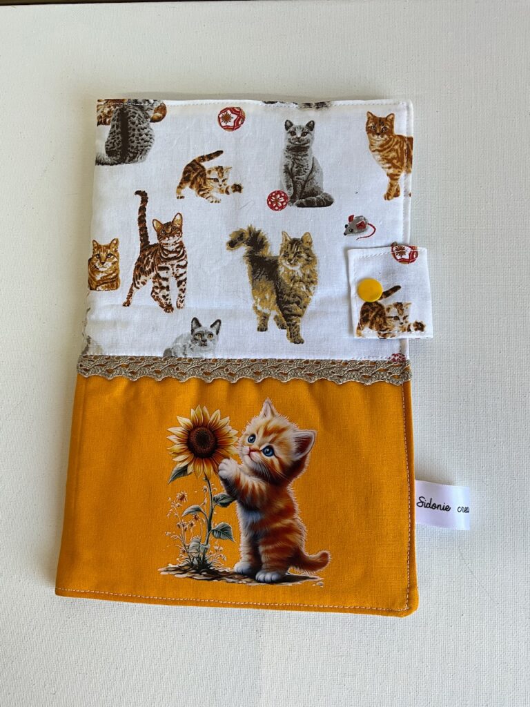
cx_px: 265
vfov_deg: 61.7
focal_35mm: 29
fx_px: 592
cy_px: 354
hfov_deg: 48.2
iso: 20
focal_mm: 3
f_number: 1.8
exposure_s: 1/100
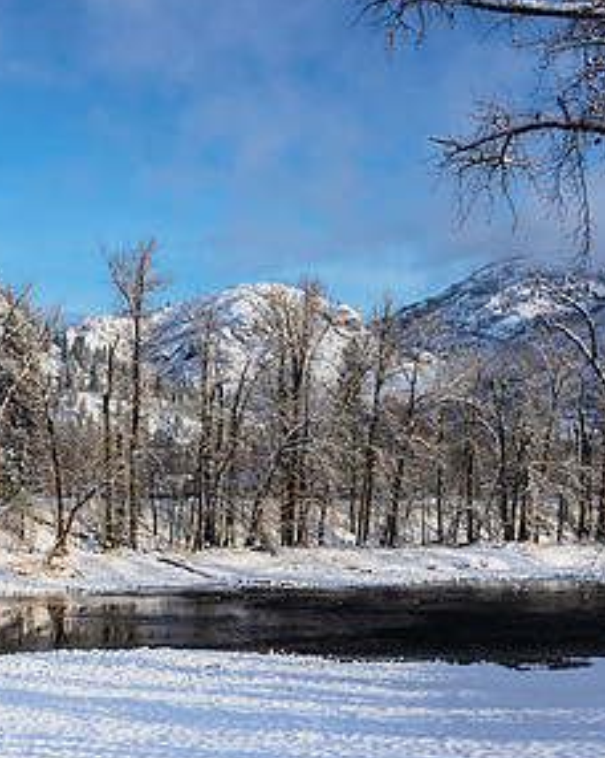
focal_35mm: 61
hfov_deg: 24.6
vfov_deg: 30.9
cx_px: 135
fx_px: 1368
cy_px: 457
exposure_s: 1/250
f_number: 8
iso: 64
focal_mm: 32
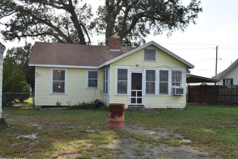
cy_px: 83
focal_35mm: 38
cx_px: 123
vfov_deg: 35.0
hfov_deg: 50.7
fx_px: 251
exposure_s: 1/200
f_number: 9
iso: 100
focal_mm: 24
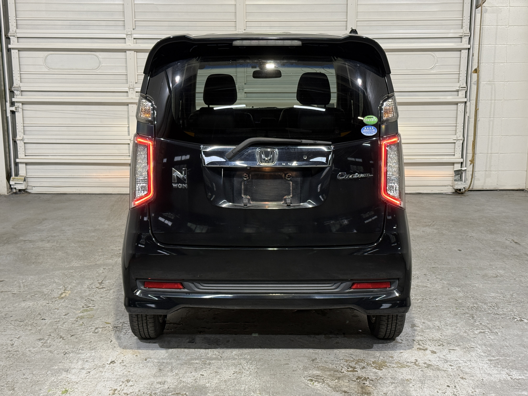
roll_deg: +0.0
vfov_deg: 30.3
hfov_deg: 39.7
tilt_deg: -10.6
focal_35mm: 48
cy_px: 198
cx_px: 264
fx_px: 732
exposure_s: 1/60
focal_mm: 6.76
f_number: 1.78
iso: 160
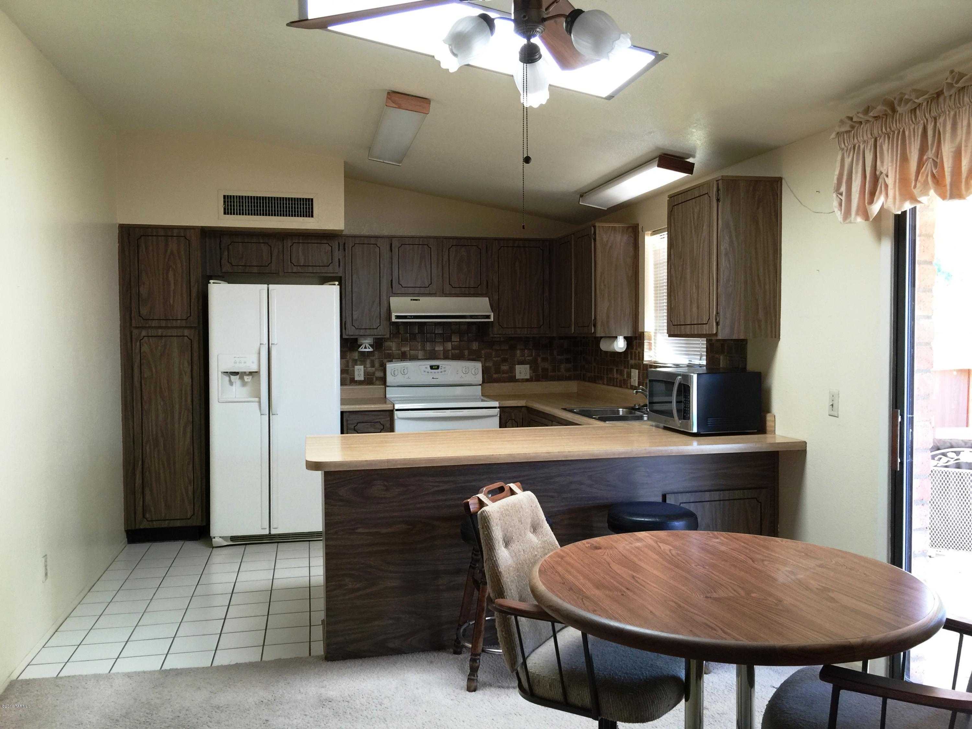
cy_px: 364
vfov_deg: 48.2
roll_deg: -0.2
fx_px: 814
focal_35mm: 29
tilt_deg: -2.6
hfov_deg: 61.7
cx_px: 486
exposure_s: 1/15
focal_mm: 4.15
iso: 64
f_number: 2.2
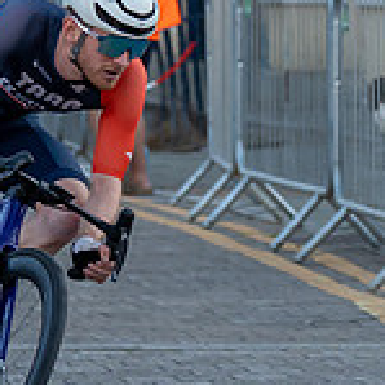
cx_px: 62
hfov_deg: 4.4
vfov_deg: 4.4
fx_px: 5008
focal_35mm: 398
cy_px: 100
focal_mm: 70
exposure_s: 1/800
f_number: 3.2
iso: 400
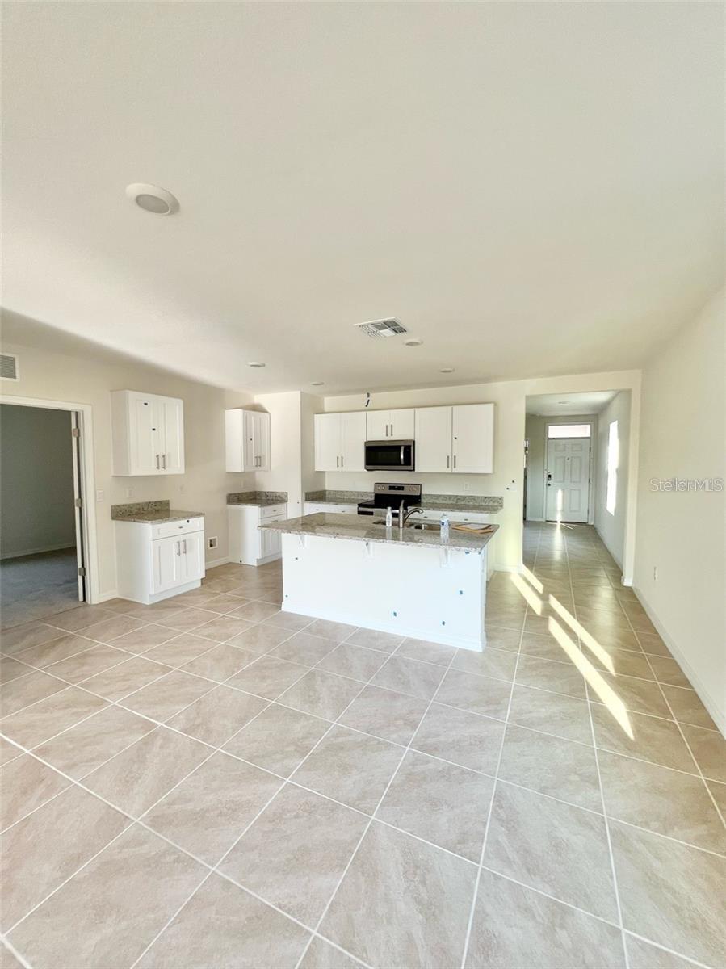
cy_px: 484
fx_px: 364
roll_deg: -0.3
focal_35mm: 13
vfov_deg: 106.2
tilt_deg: -3.1
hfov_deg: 89.9
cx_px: 363
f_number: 1.8
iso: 64
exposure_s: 1/120
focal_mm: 1.57
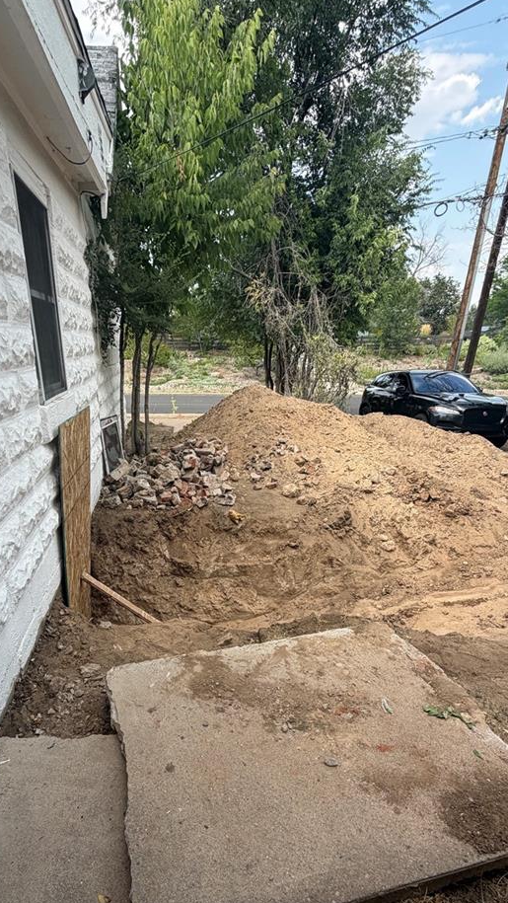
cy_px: 568
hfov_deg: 55.3
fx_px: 479
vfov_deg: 84.8
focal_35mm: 20
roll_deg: +0.4
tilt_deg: -26.3
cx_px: 194
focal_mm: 2.22
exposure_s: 1/502
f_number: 2.2
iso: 50
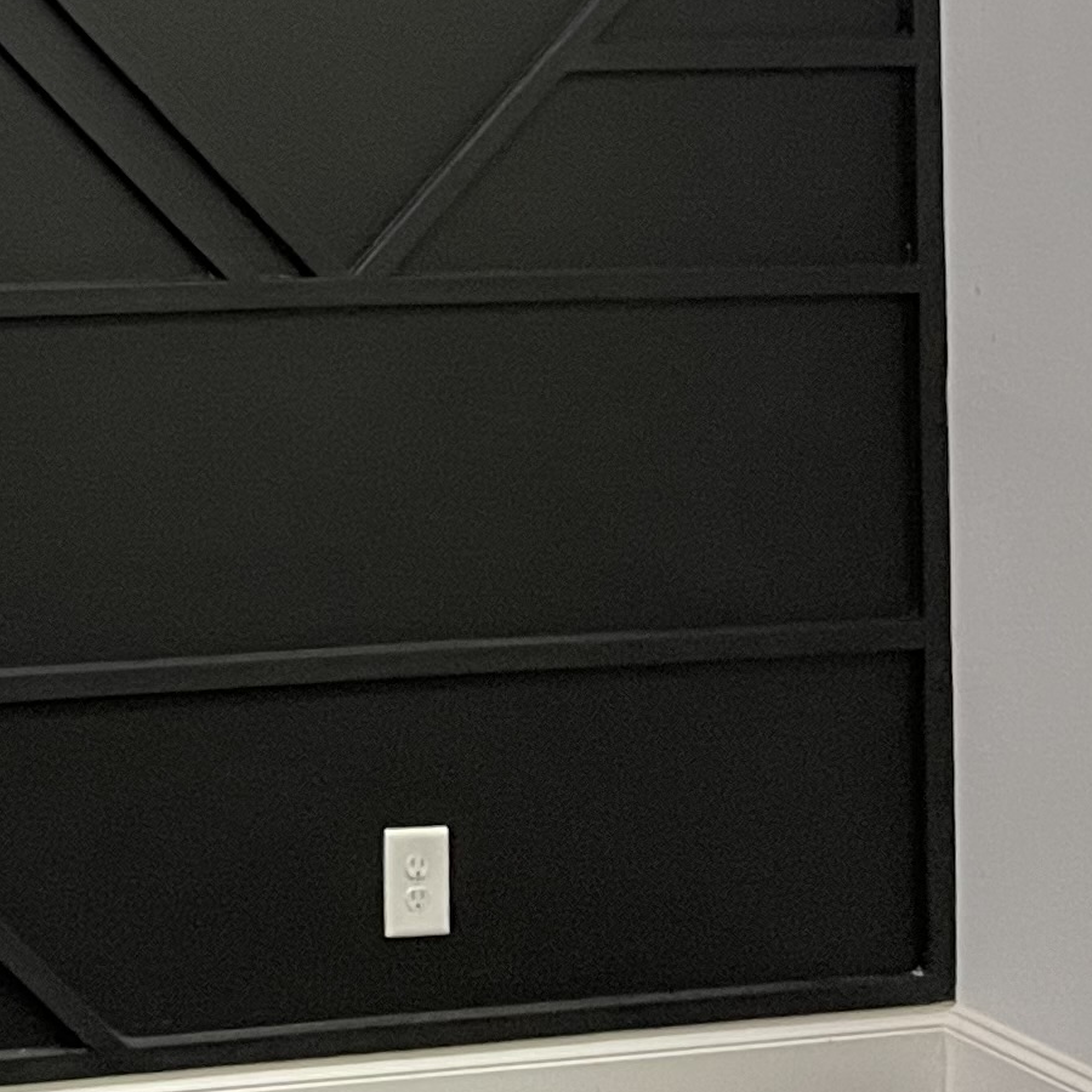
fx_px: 3676
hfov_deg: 15.2
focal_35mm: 103
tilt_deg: +0.6
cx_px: -721
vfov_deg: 15.9
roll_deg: -0.9
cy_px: -394
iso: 400
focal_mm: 4.2
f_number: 1.6
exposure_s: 1/60
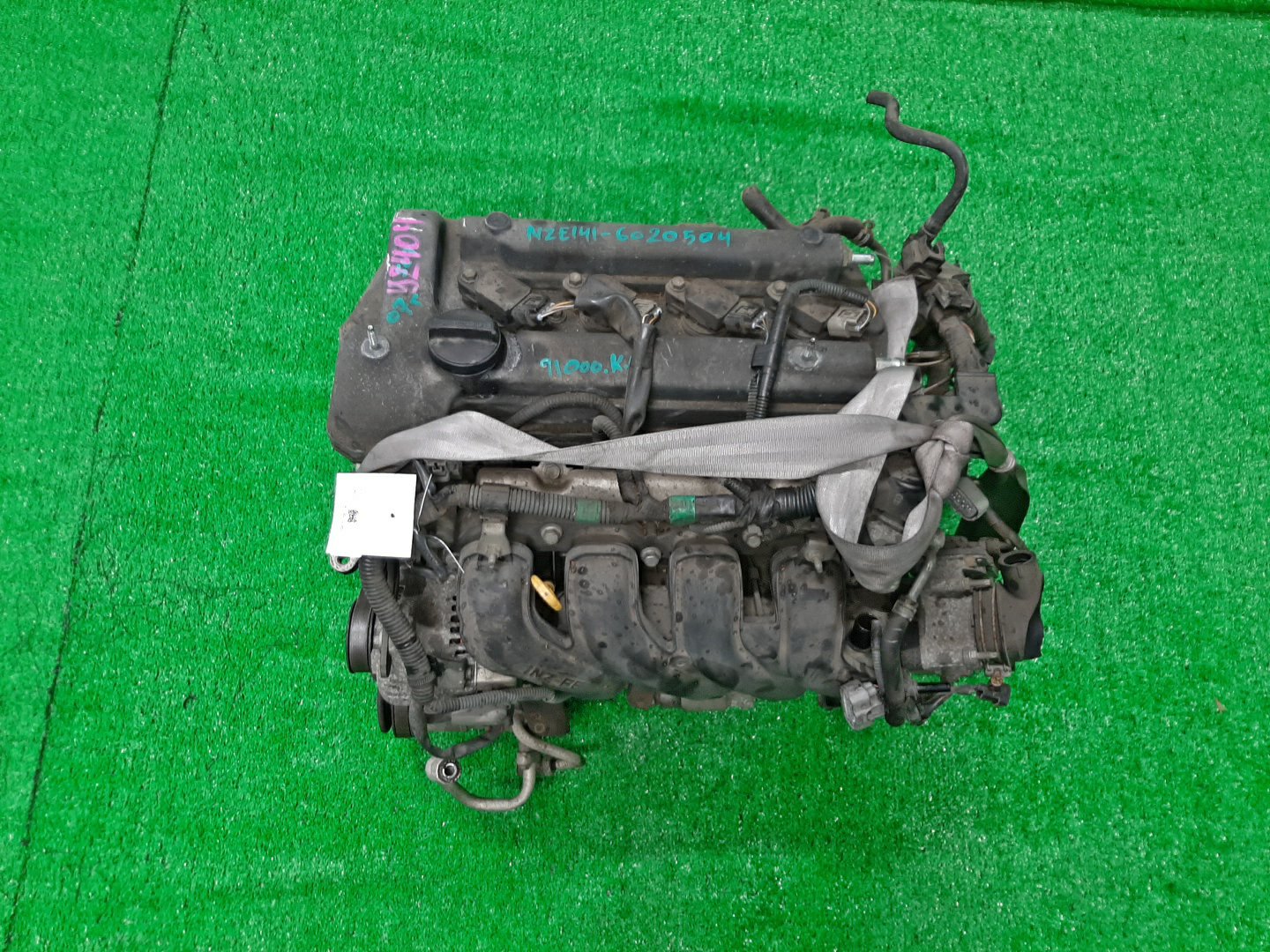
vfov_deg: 53.1
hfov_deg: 67.3
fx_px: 954
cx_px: 635
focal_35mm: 26
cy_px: 476
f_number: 1.7
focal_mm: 3.93
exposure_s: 1/50
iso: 101
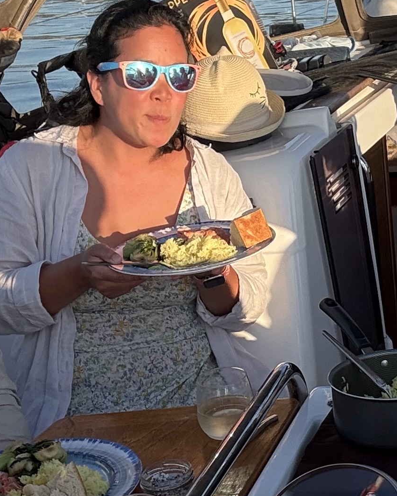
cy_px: 287
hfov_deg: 17.5
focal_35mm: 86
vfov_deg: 22.2
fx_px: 1263
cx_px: 374
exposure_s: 1/594
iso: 25
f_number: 1.9
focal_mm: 2.69
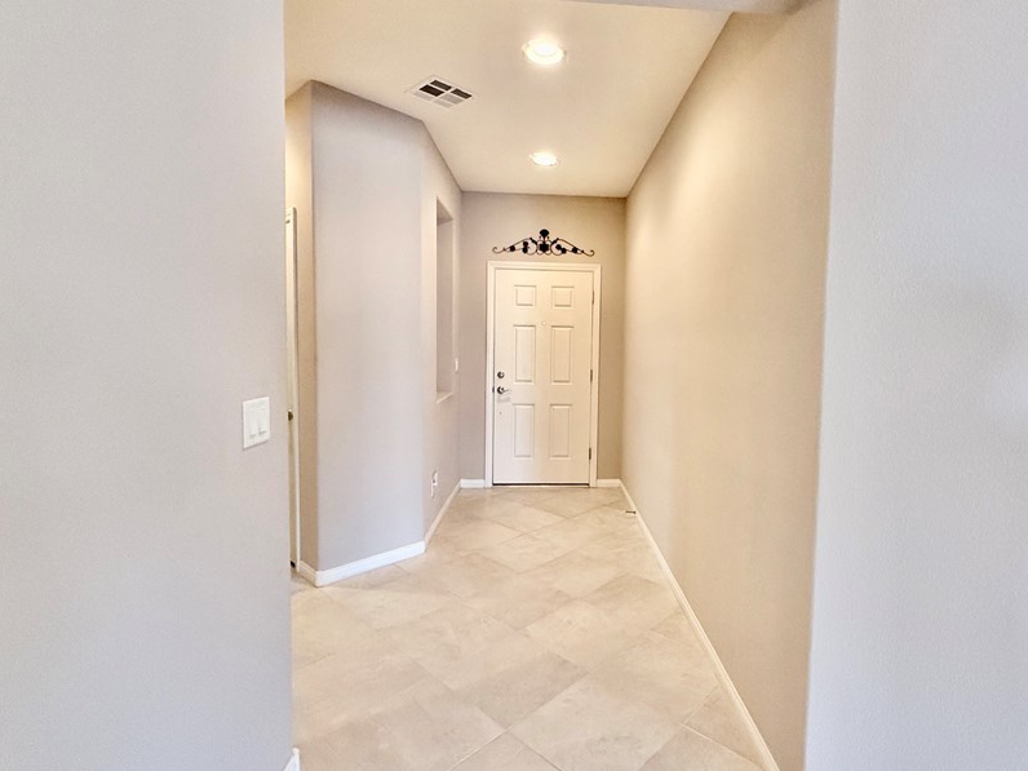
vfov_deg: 71.6
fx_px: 535
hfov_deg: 87.2
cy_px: 372
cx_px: 586
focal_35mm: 18
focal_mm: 2.22
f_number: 2.2
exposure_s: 1/120
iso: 640
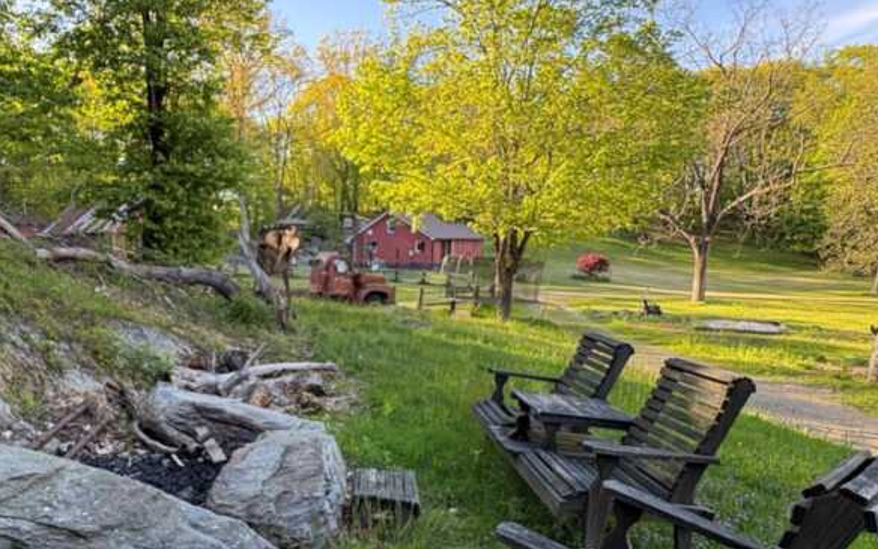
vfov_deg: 47.0
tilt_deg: -9.8
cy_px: 358
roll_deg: +1.1
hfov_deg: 68.3
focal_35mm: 26
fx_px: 622
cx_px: 287
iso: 40
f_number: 2.2
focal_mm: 2.22
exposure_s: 1/179
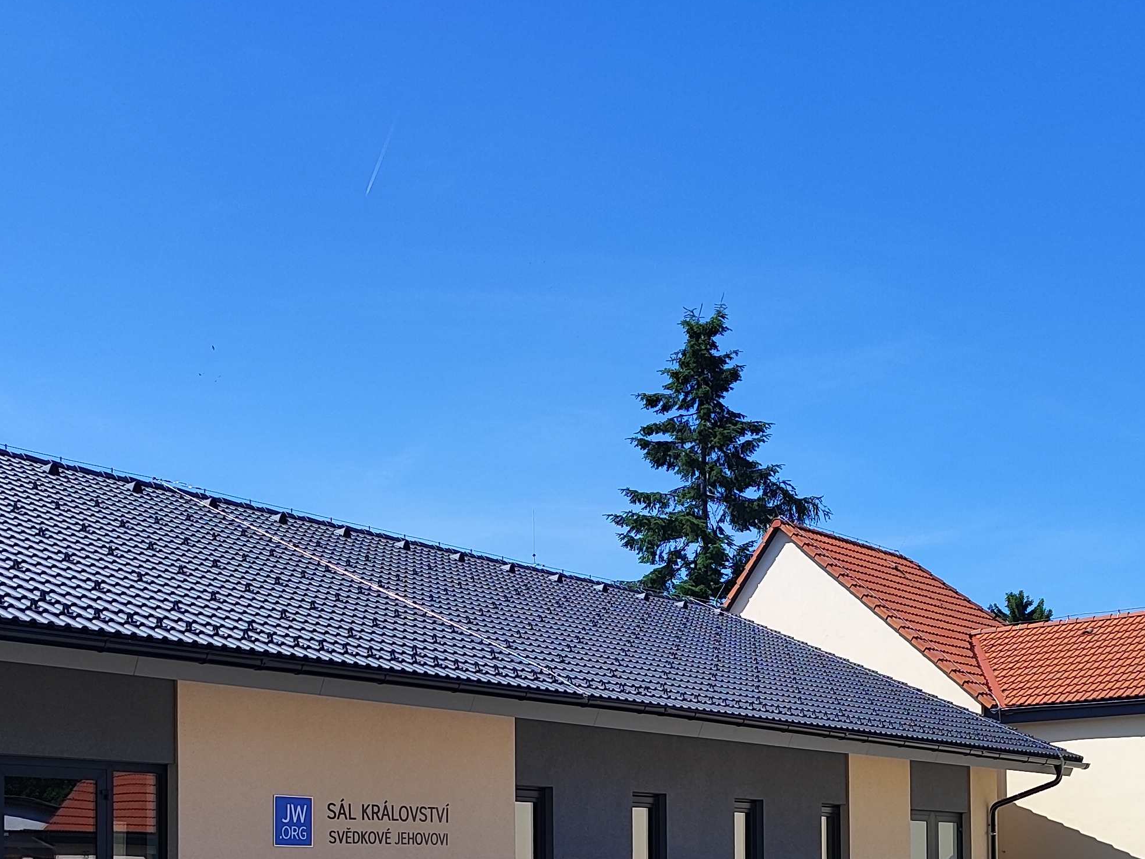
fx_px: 1621
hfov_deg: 38.9
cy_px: 842
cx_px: 569
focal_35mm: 49
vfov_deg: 28.0
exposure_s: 1/720
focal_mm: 5.89
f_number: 1.89
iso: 50
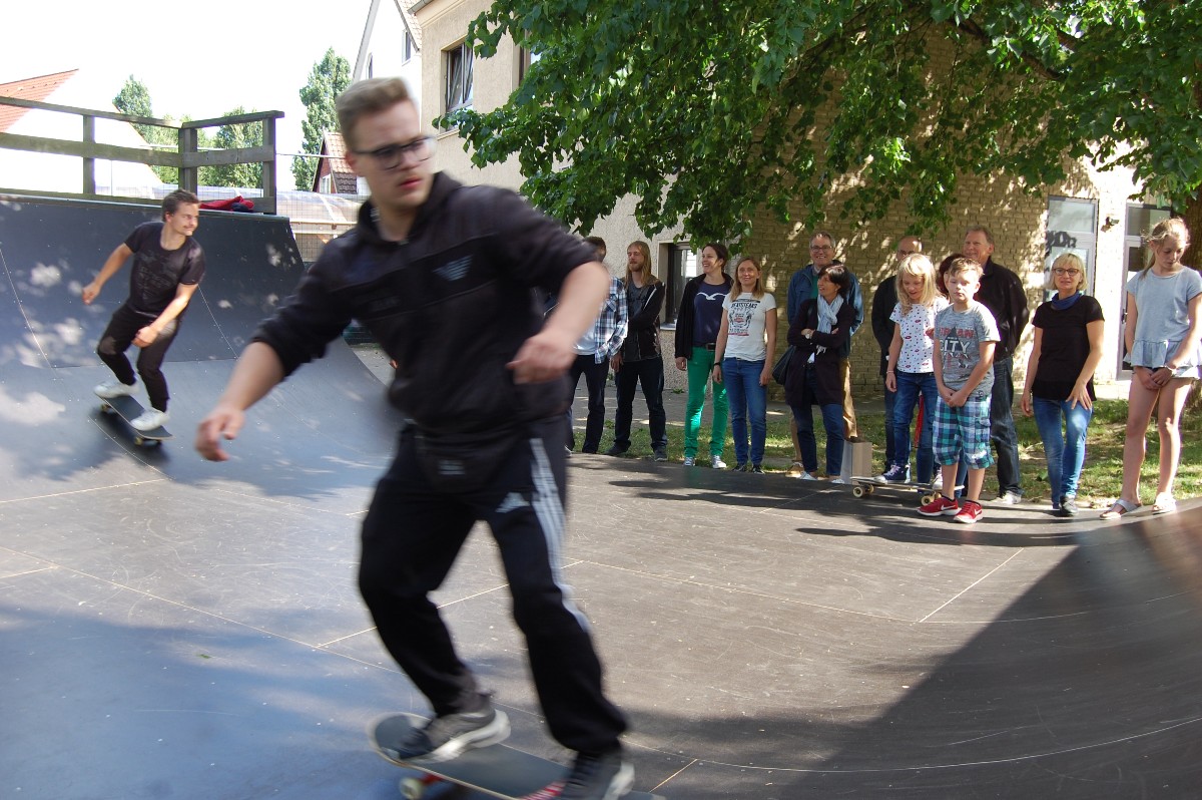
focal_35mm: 33
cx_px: 601
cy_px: 400
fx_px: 1101
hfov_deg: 57.3
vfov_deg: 39.9
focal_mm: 22
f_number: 5.6
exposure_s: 1/125
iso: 220
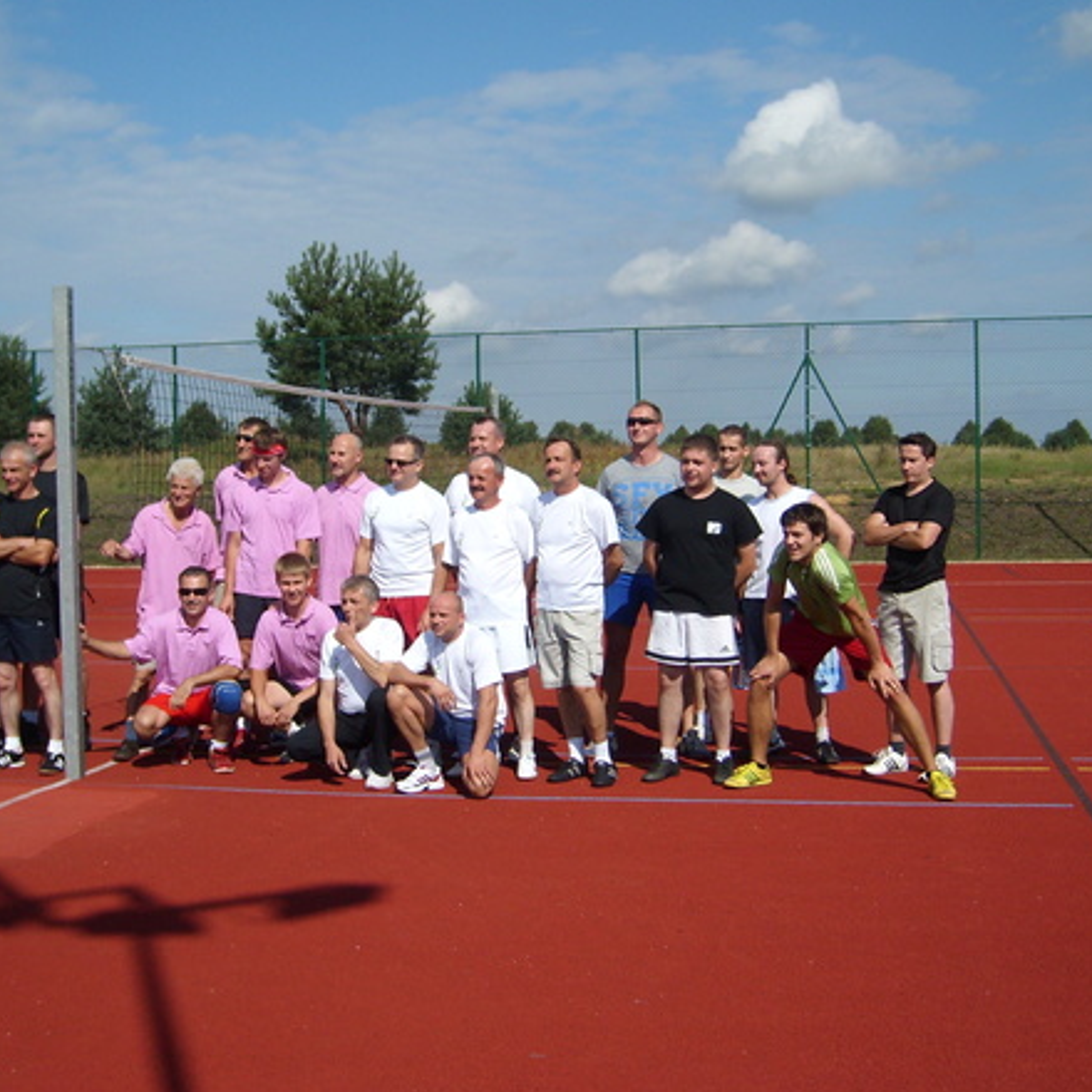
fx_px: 1606
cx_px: 529
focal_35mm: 45
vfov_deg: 37.5
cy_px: 499
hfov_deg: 37.5
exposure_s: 1/569
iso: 50
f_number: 7.1
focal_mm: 5.8
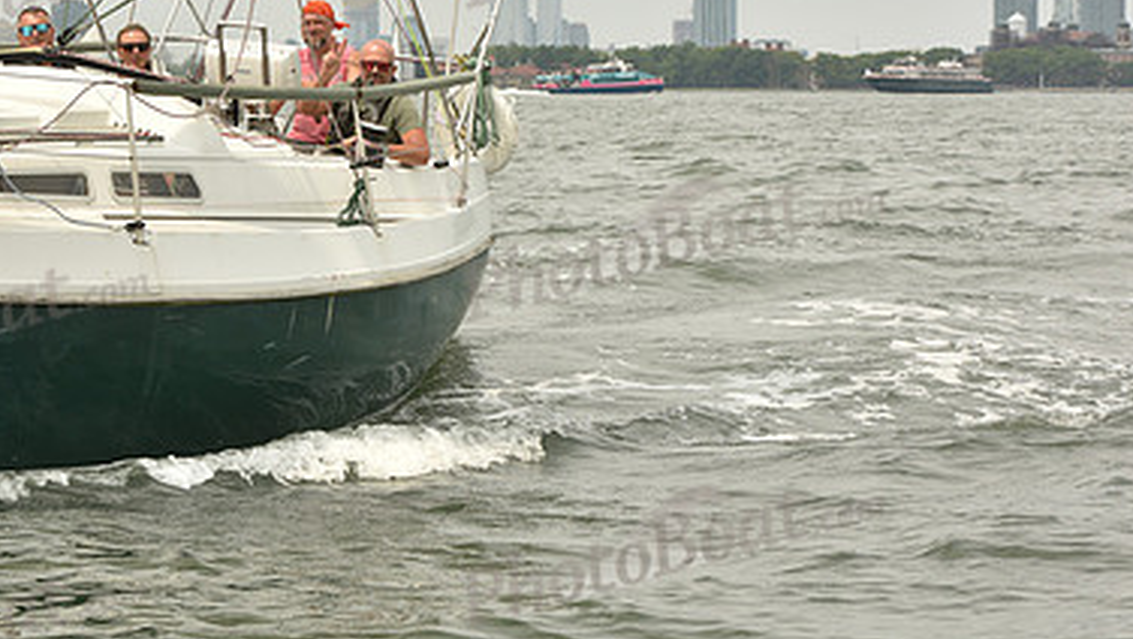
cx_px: 307
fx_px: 3397
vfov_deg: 10.7
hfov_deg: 18.8
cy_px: 128
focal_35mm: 113
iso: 250
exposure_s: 1/640
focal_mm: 70
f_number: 10
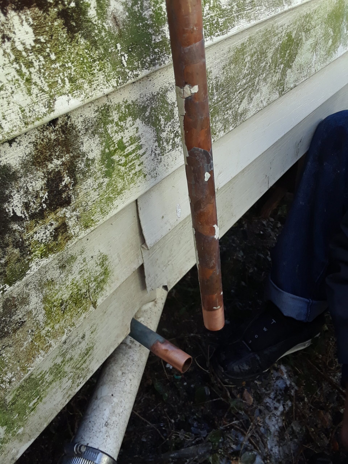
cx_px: 174
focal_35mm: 30
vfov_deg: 60.0
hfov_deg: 46.8
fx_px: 402
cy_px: 232
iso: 40
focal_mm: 2.47
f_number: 1.9
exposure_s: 1/120
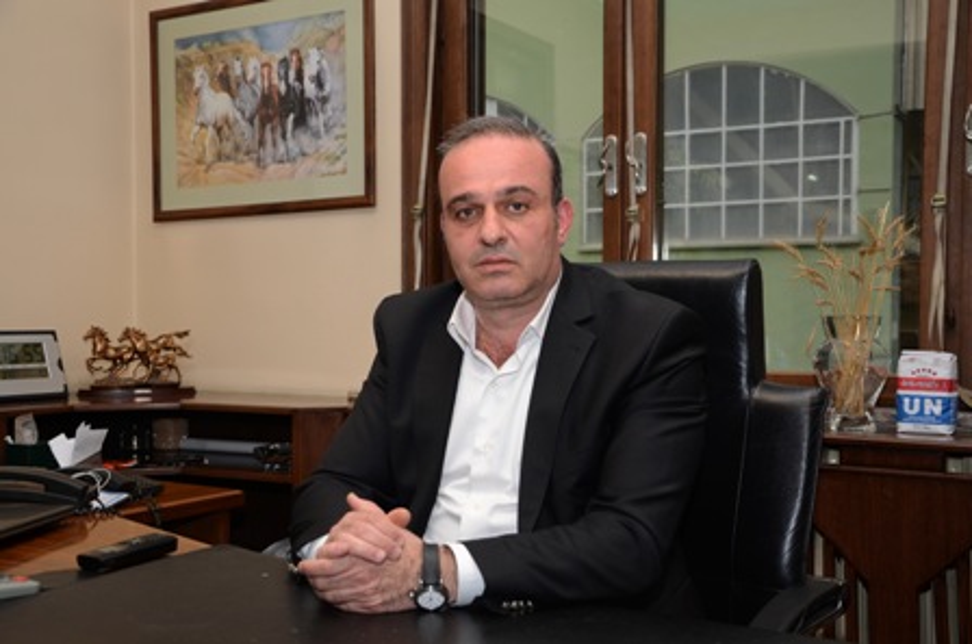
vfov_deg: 31.8
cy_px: 322
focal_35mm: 42
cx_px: 486
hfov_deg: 46.5
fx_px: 1132
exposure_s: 1/60
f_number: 5.6
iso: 320
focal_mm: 28
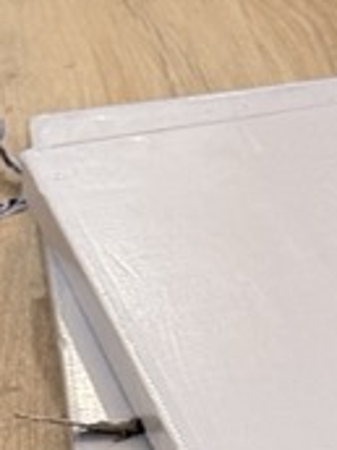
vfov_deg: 11.0
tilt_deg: -16.0
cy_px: 24
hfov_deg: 8.3
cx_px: 230
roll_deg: +4.1
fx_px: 2324
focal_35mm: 179
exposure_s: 1/50
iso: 125
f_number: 1.78
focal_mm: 6.76
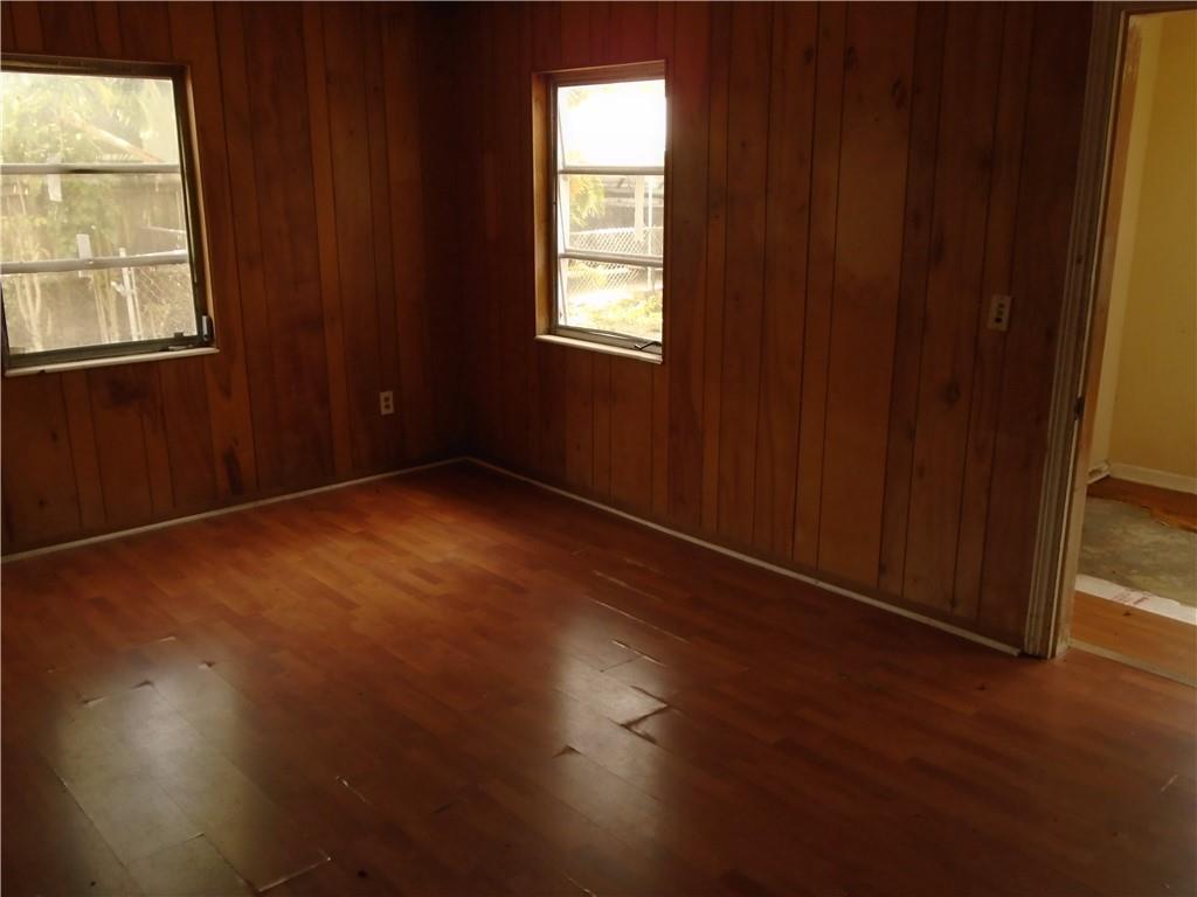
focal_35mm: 31
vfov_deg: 45.4
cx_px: 598
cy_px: 448
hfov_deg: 58.4
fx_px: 1072
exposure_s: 1/60
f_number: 3.5
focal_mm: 5.5
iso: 200
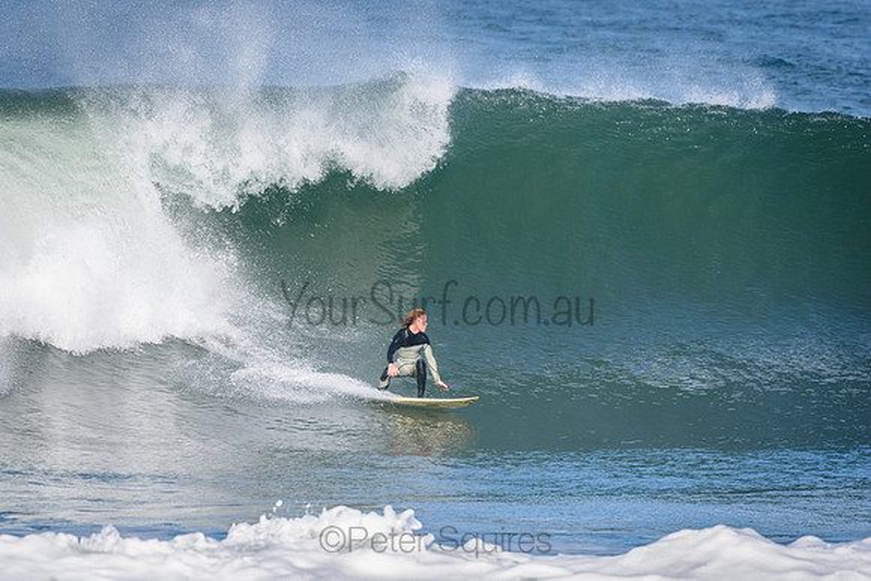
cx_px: 436
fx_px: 13793
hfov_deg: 3.6
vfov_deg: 2.4
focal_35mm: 570
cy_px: 290
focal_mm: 380
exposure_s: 1/2000
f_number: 5.6
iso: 400
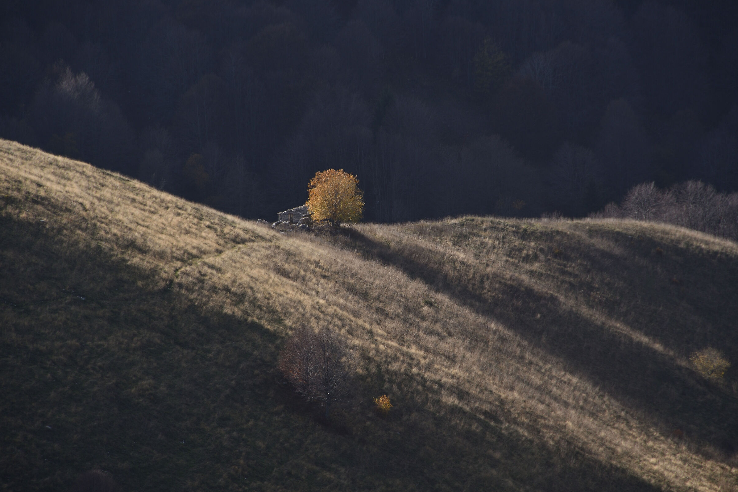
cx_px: 369
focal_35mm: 301
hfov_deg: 6.8
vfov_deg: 4.6
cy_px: 246
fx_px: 6170
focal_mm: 200
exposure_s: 1/160
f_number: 8
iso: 100
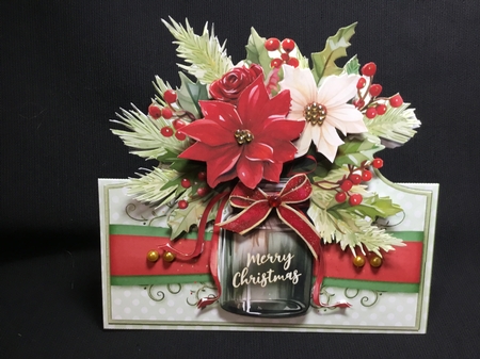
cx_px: 240
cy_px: 180
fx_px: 430
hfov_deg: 58.4
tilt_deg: -26.8
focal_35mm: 31
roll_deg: -1.9
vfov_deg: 45.4
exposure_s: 1/33
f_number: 2.4
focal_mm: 3.3
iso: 80
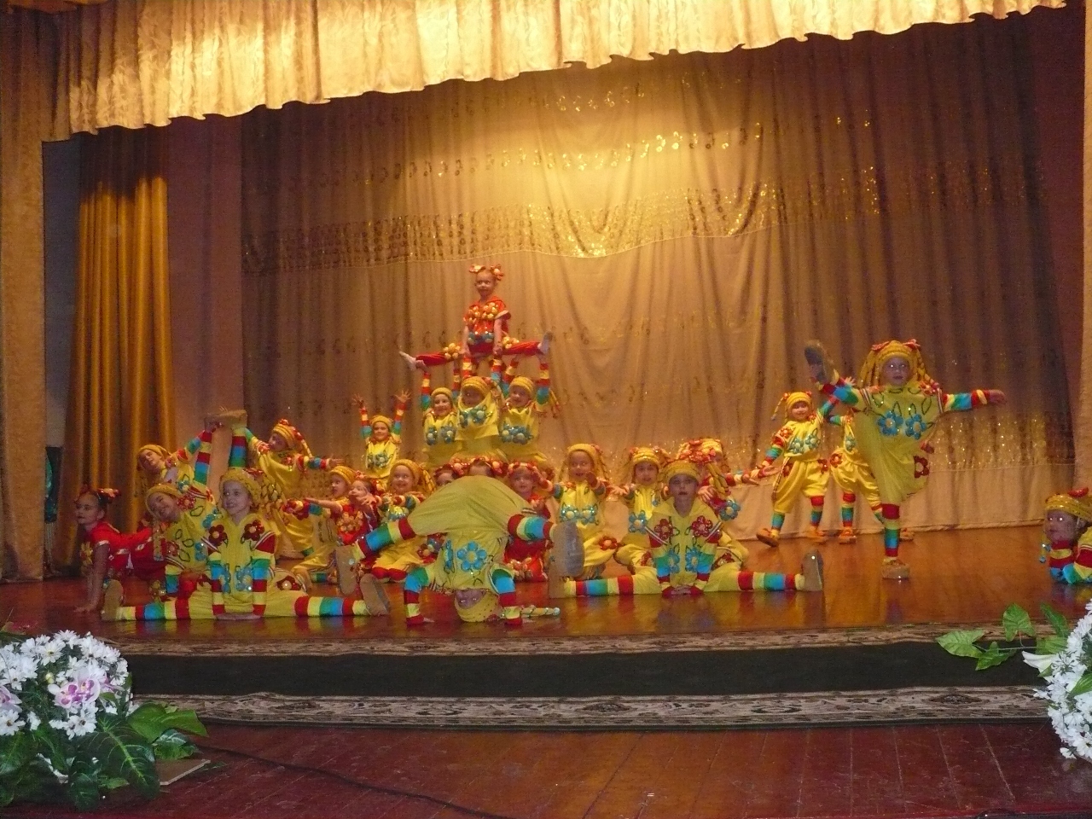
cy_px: 410
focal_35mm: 37
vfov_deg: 38.7
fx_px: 1167
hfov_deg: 50.1
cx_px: 546
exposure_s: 1/30
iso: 640
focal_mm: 6.1
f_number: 2.8
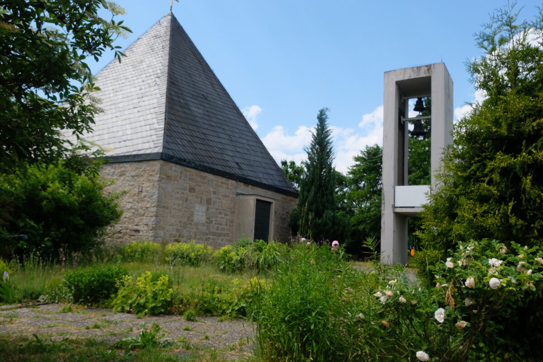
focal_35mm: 29
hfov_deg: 63.7
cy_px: 181
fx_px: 437
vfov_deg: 45.0
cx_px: 272
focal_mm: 19.6
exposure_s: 1/450
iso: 400
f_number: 8
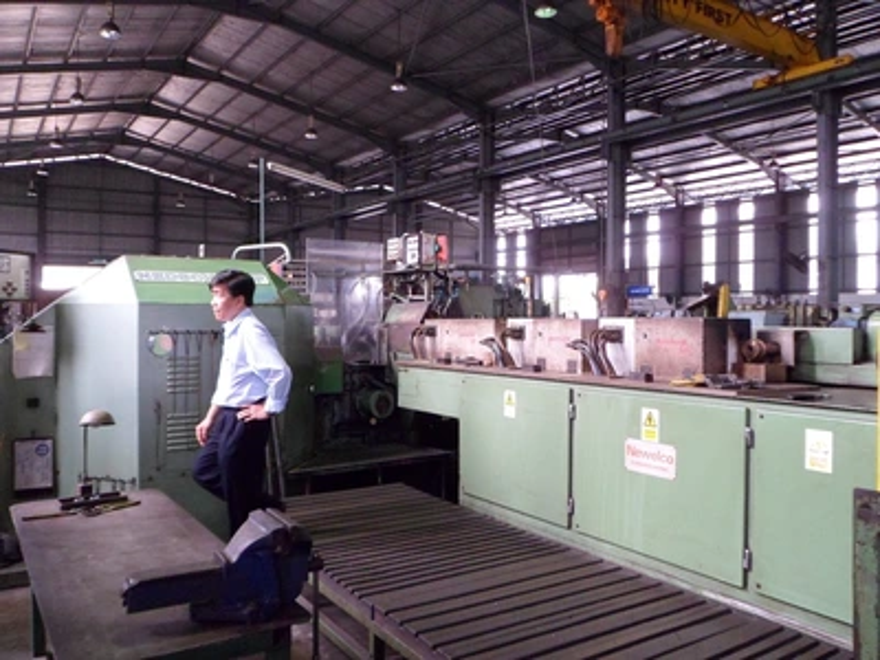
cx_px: 440
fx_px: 686
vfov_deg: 51.4
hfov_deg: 65.3
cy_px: 330
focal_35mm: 27
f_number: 3.3
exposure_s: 1/45
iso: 320
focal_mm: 4.9
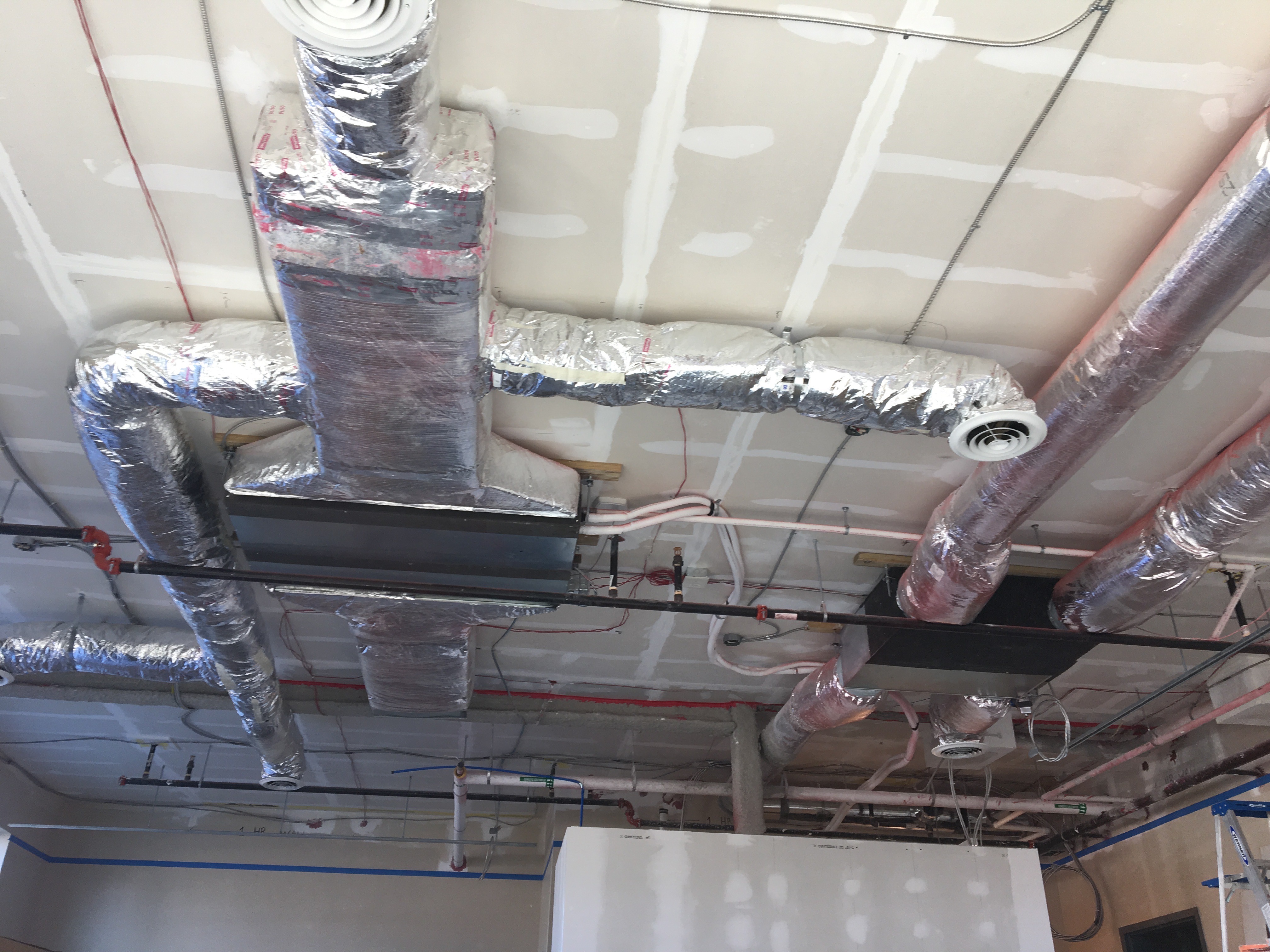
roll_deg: -1.4
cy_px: 476
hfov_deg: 61.7
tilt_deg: +30.8
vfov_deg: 48.2
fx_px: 1064
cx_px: 635
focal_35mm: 29
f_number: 2.2
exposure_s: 1/60
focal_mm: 4.15
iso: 25
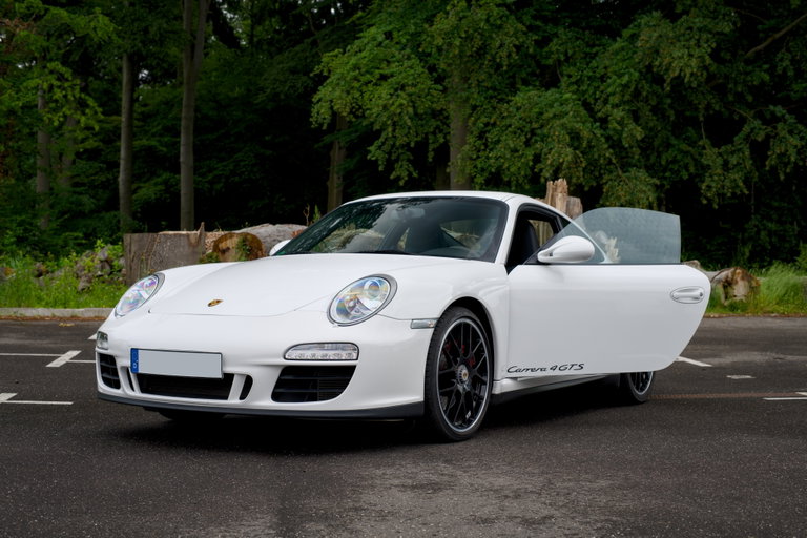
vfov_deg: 27.0
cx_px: 404
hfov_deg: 39.6
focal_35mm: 50
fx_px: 1121
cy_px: 269
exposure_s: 1/100
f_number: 8
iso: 125
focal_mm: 50
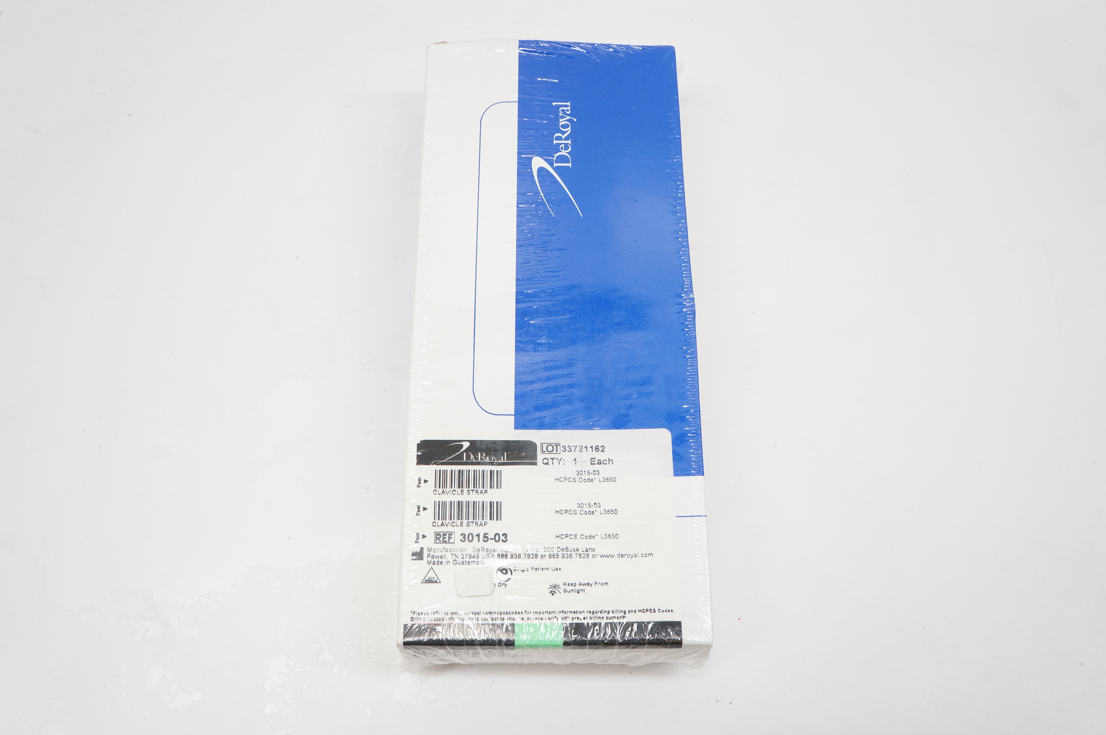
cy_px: 368
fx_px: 921
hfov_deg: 62.0
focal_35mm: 30
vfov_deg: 43.5
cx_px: 553
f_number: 7.1
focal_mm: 20
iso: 800
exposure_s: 1/100
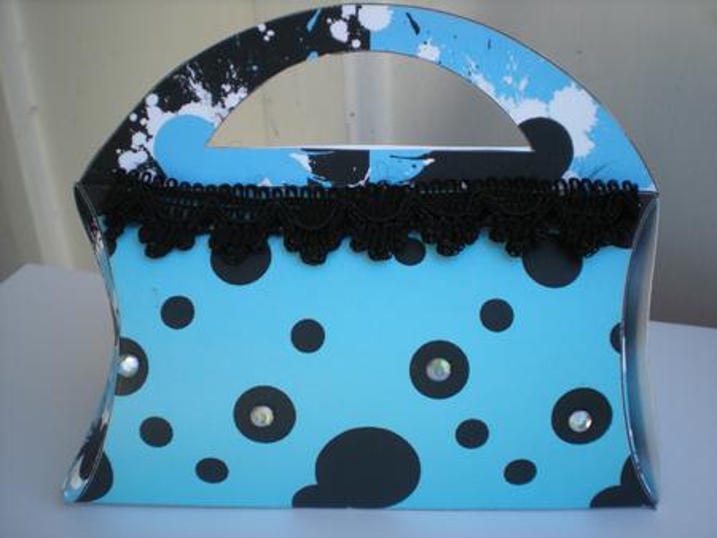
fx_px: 788
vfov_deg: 37.8
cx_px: 358
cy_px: 269
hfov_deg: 49.0
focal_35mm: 38
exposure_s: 1/147
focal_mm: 6.3
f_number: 3.1
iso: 64
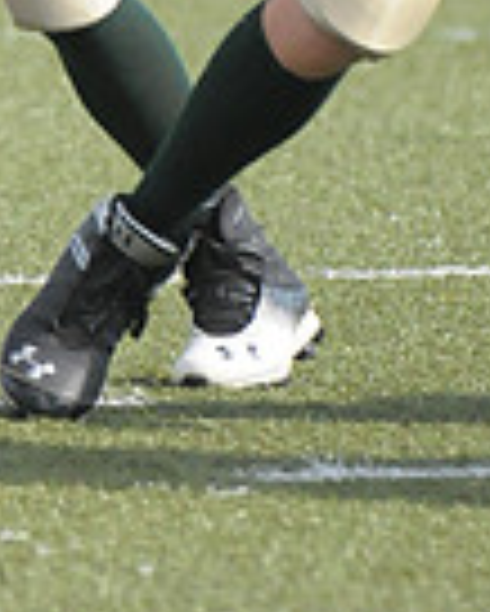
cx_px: -20
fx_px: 30402
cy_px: -356
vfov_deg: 1.2
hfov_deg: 0.9
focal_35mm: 1679
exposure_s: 1/5000
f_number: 4
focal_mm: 280
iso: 1600
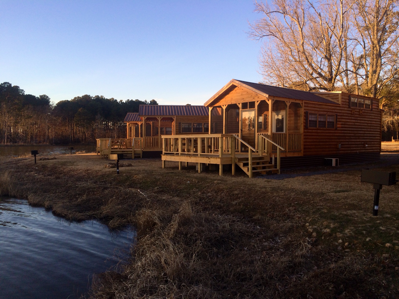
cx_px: 200
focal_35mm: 30
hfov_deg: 60.0
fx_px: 346
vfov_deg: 46.8
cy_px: 150
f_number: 2.2
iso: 32
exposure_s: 1/471
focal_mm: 4.12
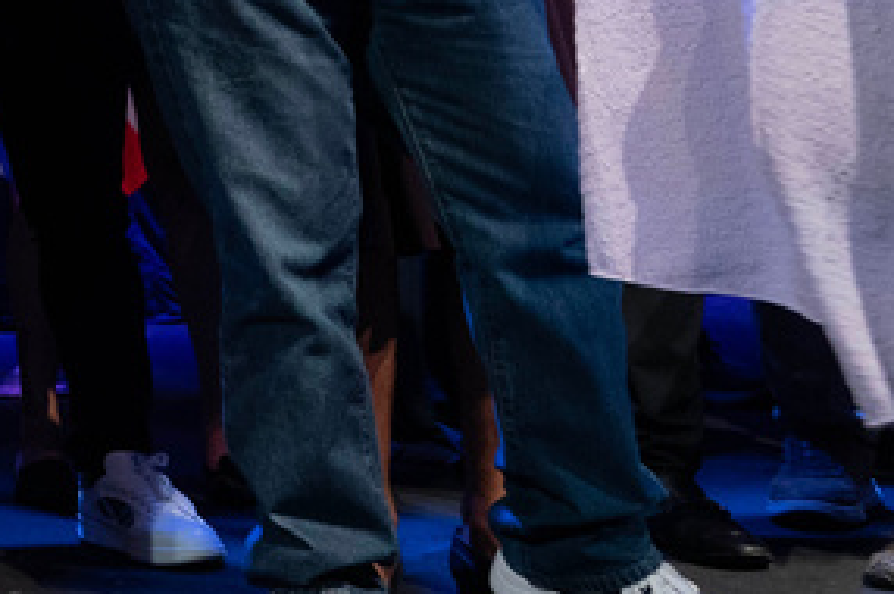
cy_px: -297
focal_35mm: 86
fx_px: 2133
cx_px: -594
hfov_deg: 19.3
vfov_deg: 14.7
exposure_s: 1/320
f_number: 4
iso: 2500
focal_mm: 24
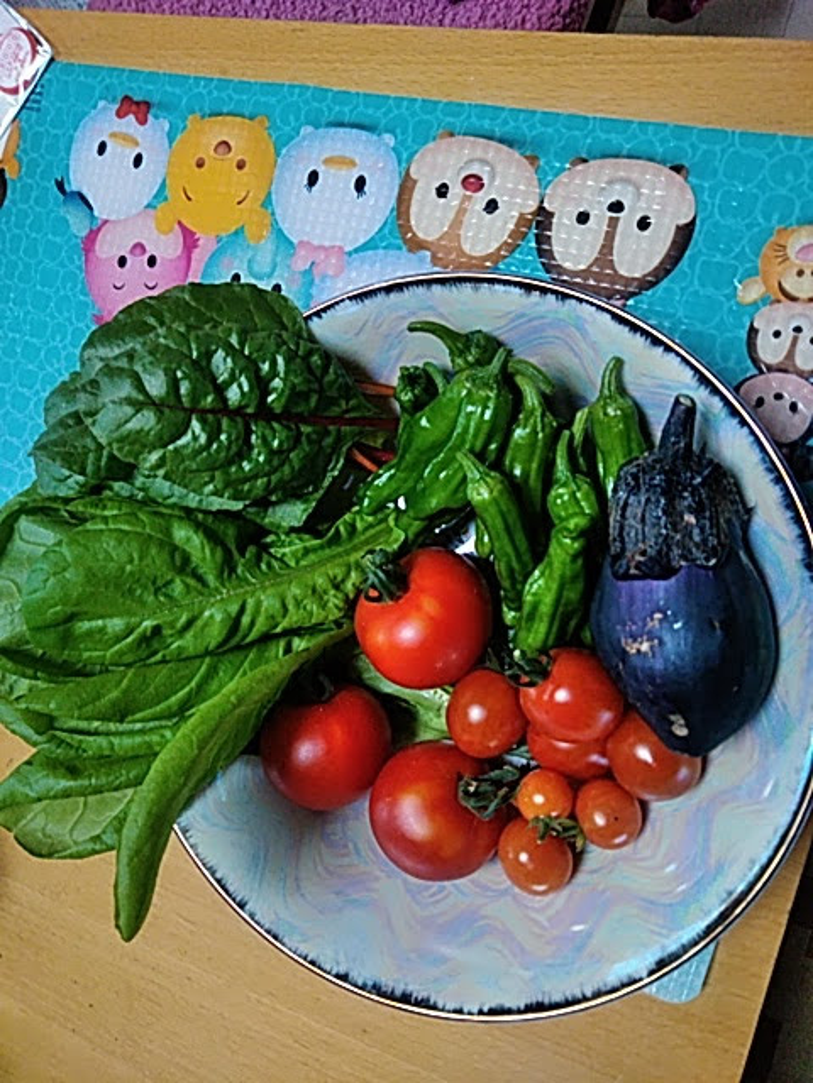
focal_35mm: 27
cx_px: 406
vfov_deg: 65.3
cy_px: 542
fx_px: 846
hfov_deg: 51.4
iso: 445
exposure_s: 1/40
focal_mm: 3.46
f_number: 2.2
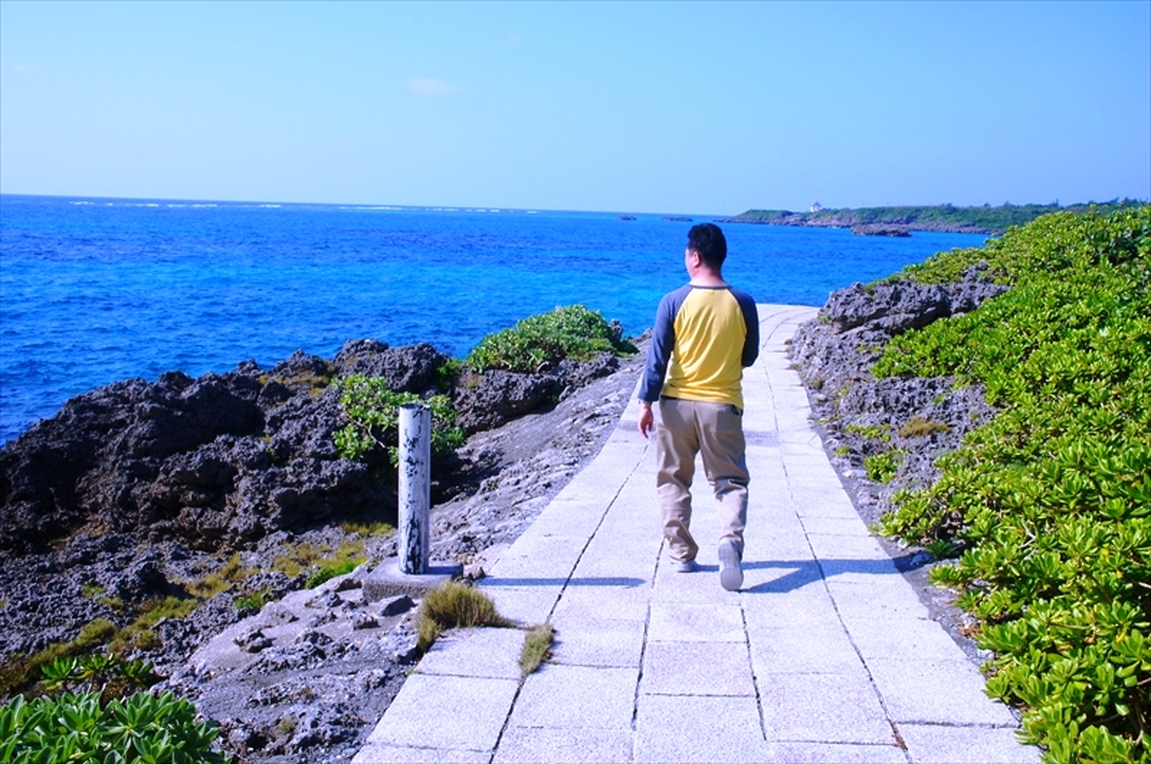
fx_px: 1101
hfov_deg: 55.2
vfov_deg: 38.3
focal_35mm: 34
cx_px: 576
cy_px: 382
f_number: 13
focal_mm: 23
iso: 200
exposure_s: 1/200
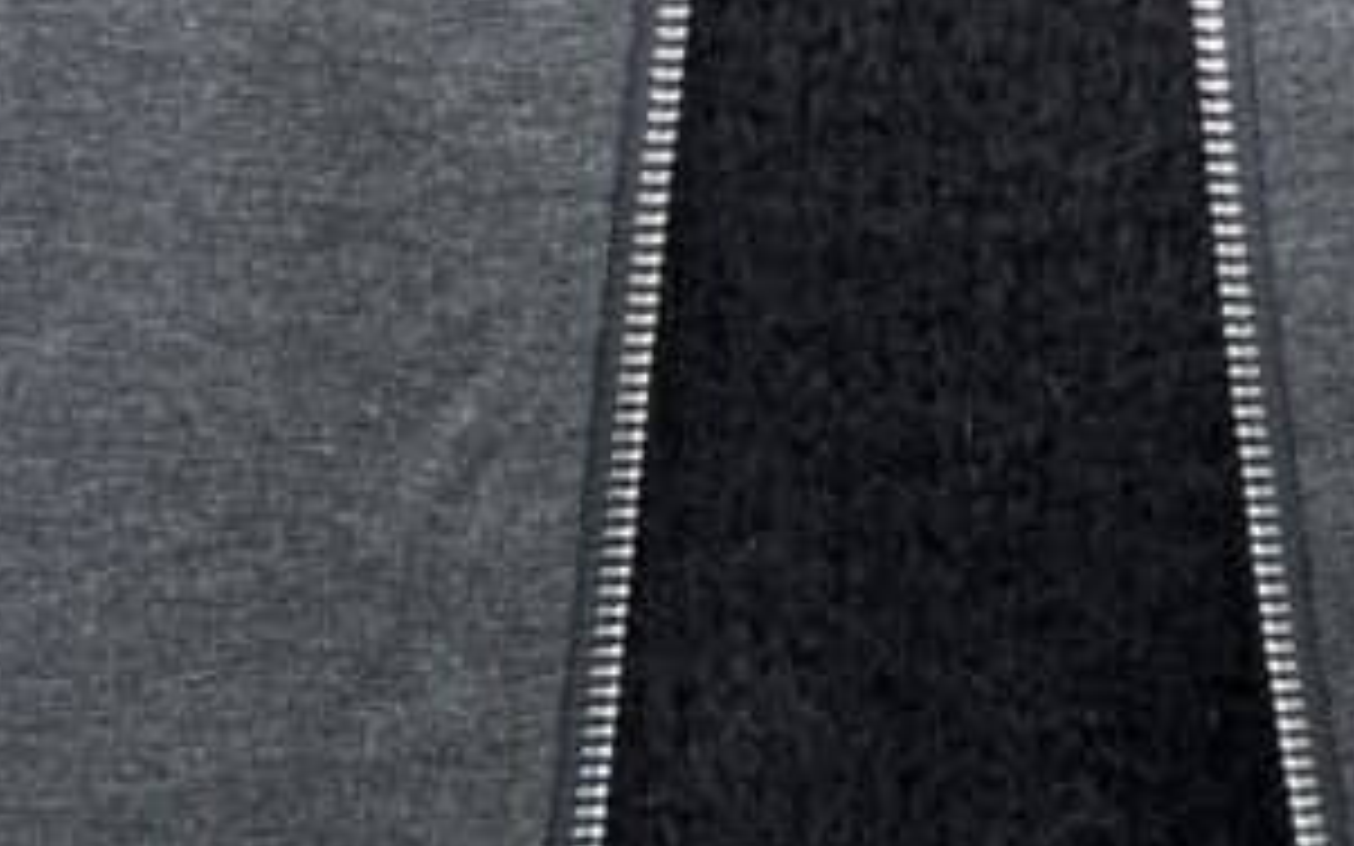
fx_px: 4796
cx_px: 936
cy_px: -441
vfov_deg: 9.8
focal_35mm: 130
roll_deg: -2.2
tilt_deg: -12.4
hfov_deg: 16.0
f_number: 1.78
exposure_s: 1/1018
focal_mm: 6.76
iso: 80
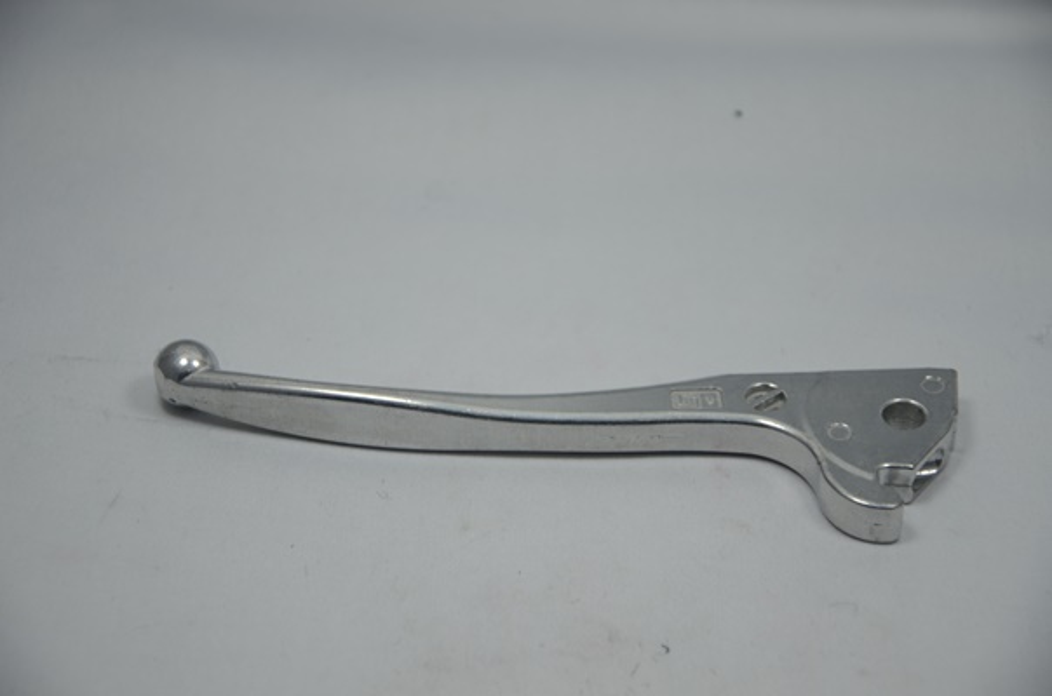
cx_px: 526
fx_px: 3718
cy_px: 348
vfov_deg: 10.7
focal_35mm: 128
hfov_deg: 16.1
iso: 100
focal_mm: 85
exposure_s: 1/80
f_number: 6.3
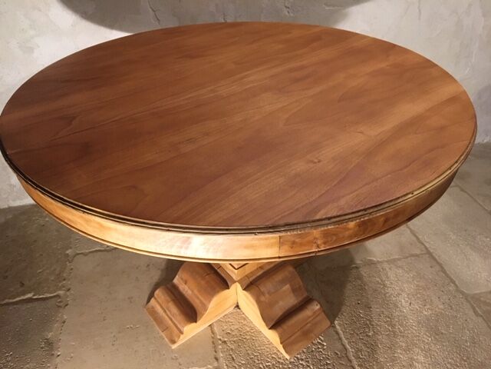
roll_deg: +0.9
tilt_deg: -35.6
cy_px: 184
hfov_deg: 61.7
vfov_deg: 48.2
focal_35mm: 29
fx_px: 411
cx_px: 246
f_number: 2.2
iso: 200
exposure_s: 1/20
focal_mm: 4.15
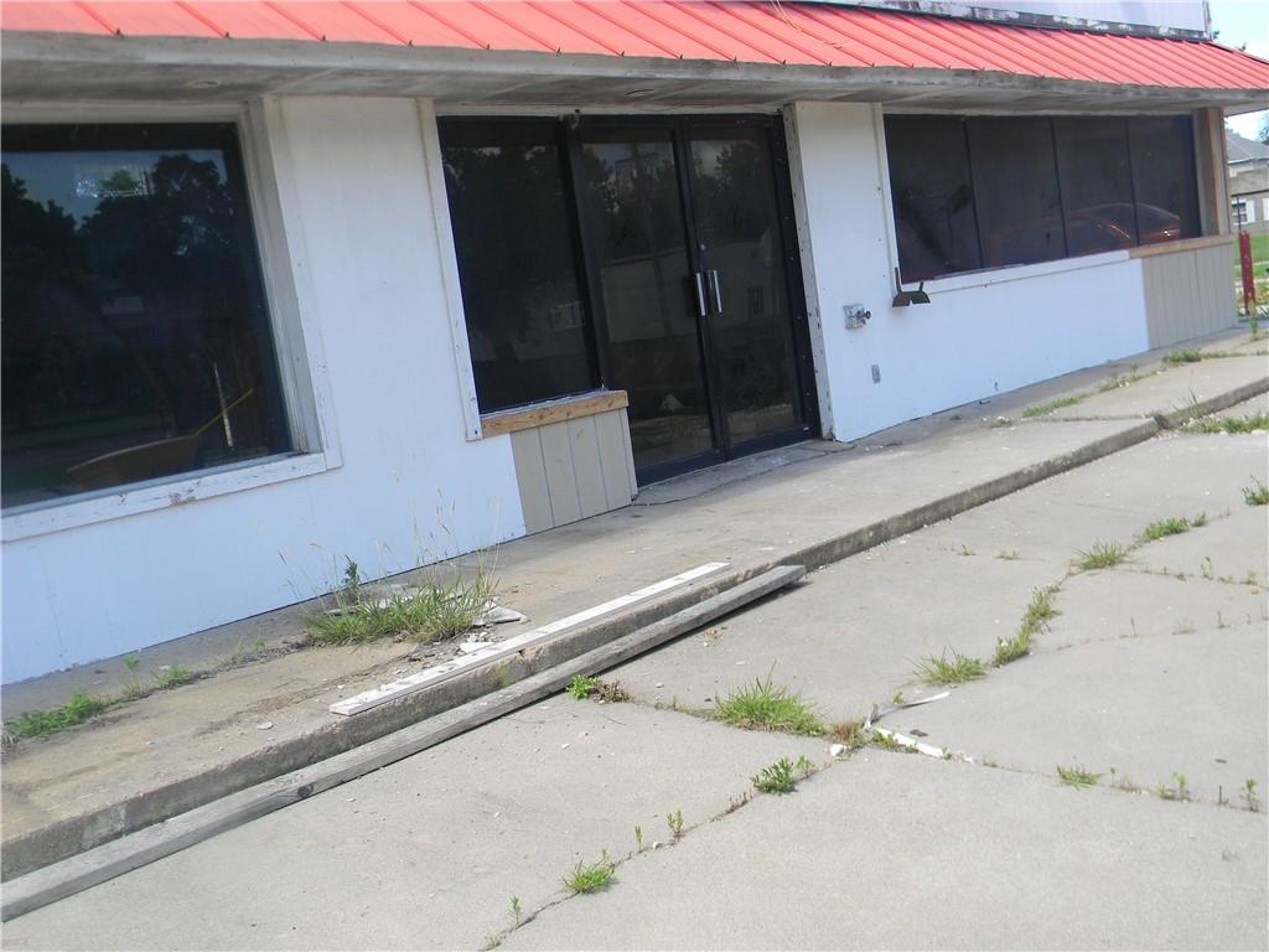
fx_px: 1320
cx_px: 634
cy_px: 476
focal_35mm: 36
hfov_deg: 51.4
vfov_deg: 39.7
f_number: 3.7
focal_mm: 6.4
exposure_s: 1/260
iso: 80
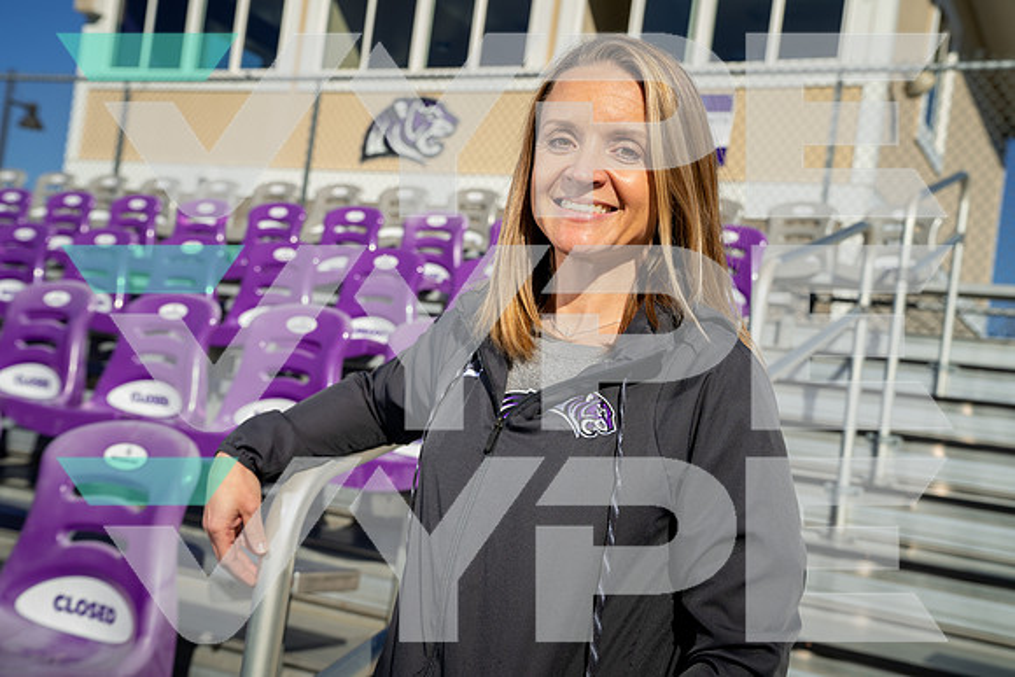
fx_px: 1213
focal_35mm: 43
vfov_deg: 31.2
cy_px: 338
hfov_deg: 45.4
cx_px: 508
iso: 100
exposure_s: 1/125
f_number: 5.6
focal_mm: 43
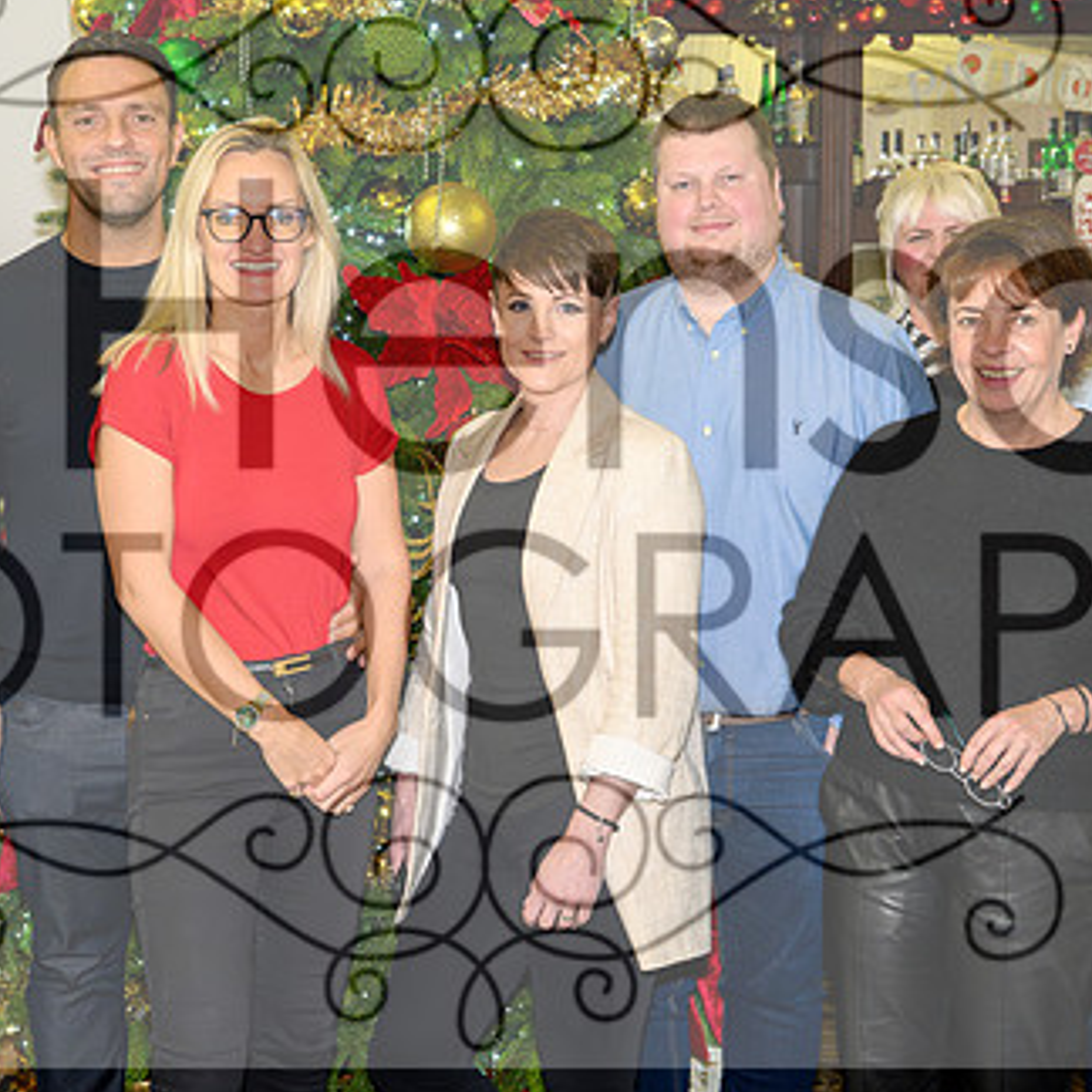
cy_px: 457
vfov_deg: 28.6
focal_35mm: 60
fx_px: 2141
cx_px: 486
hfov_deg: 28.6
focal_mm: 36
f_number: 5
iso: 3200
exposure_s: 1/100
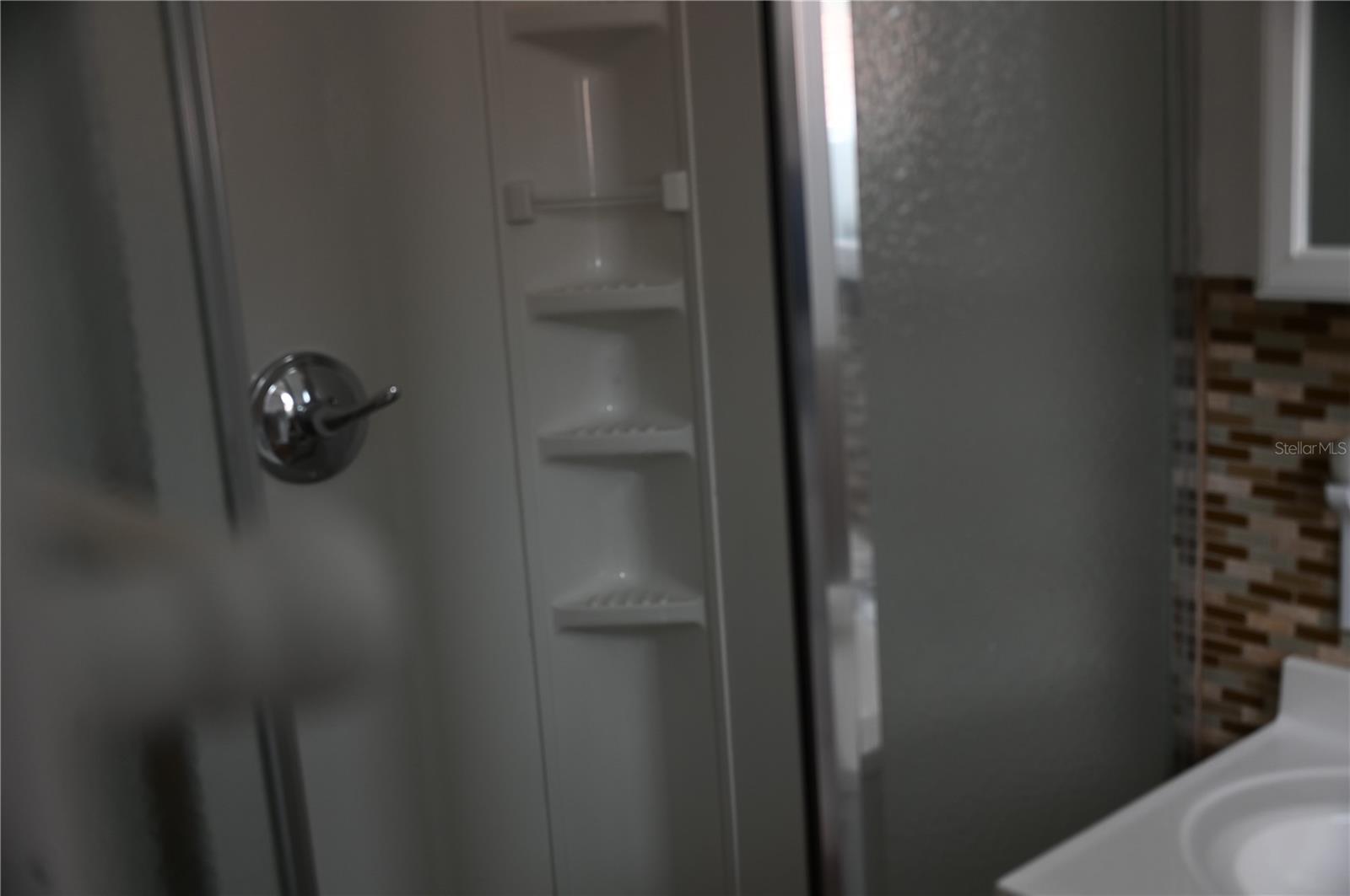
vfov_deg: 33.3
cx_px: 675
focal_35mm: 40
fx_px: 1498
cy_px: 448
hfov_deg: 48.5
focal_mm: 40
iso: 500
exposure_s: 1/40
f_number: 4
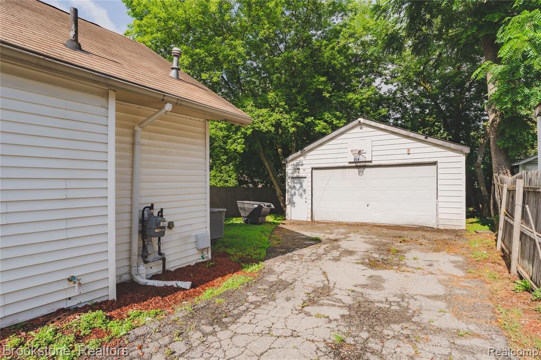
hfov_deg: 86.9
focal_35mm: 19
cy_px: 180
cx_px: 270
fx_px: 285
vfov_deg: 64.5
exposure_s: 1/250
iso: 64
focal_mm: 19
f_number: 10
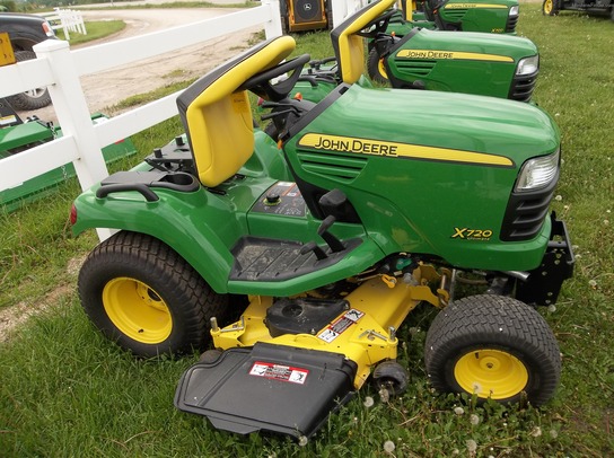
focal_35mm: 27
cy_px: 229
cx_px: 307
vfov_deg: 51.2
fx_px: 478
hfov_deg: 65.4
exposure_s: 1/400
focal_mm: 4.9
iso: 80
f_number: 3.5
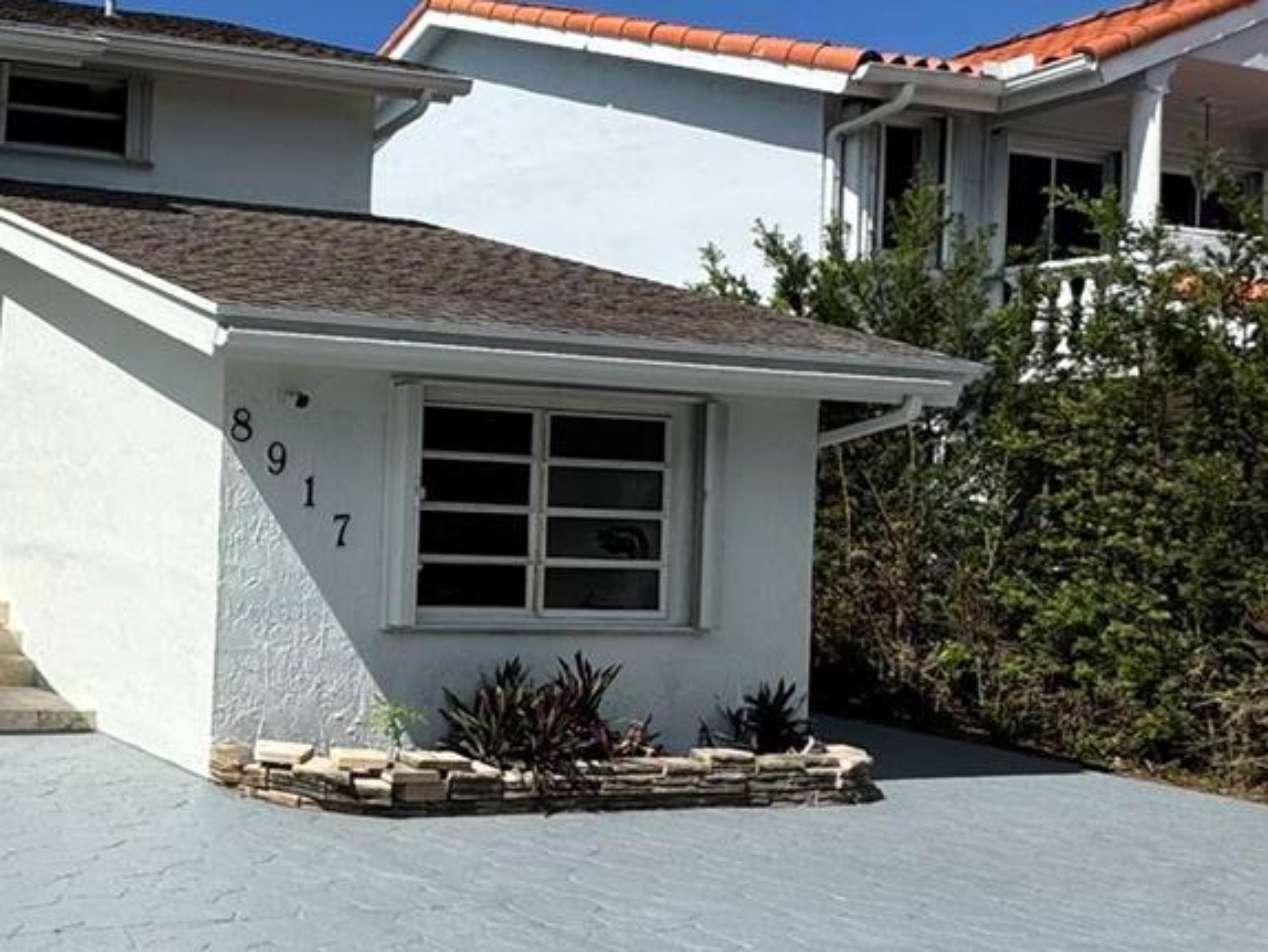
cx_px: -106
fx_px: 1429
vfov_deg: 36.8
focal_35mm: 39
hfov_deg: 39.6
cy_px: 512
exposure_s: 1/3390
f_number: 2.2
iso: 50
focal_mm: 2.22
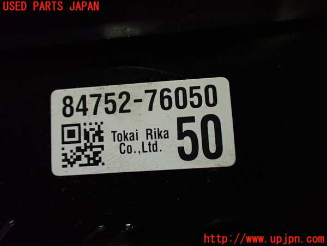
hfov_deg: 60.0
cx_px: 164
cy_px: 123
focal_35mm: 30
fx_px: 283
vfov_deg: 46.8
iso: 800
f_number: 2.3
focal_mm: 5.4
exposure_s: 1/100
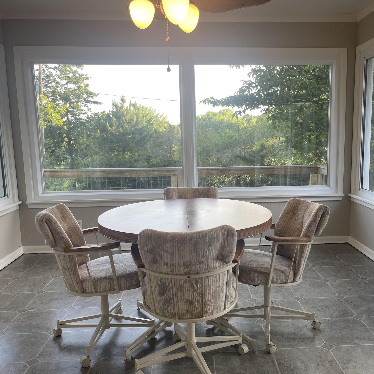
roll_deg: +0.7
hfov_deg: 53.8
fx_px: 367
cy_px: 186
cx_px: 219
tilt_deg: -9.1
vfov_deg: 54.0
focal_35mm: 30
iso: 40
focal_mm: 5.1
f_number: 1.6
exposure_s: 1/120
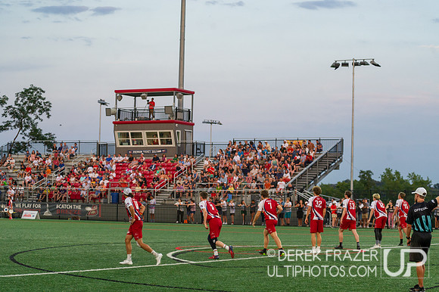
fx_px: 1224
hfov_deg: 20.3
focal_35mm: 100
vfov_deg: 13.6
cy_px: 146
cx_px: 220
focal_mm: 100
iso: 2000
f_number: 4
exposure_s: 1/1000
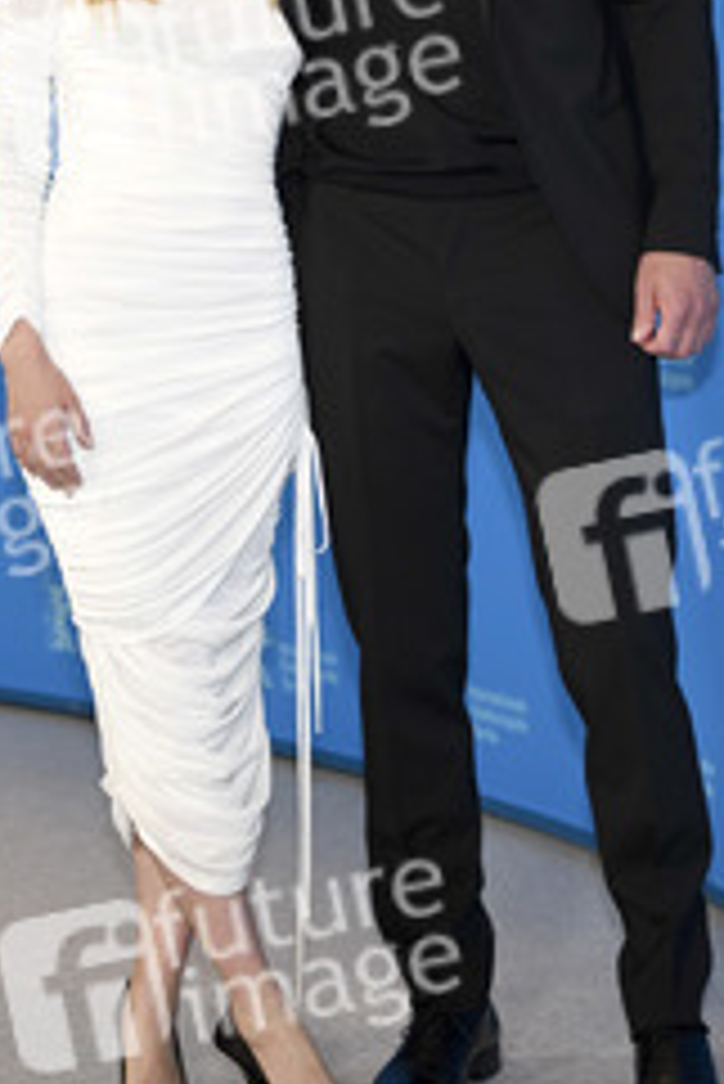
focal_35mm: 116
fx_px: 3494
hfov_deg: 11.8
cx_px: 360
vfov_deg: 17.5
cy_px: 292
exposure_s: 1/400
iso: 640
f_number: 3.2
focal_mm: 70
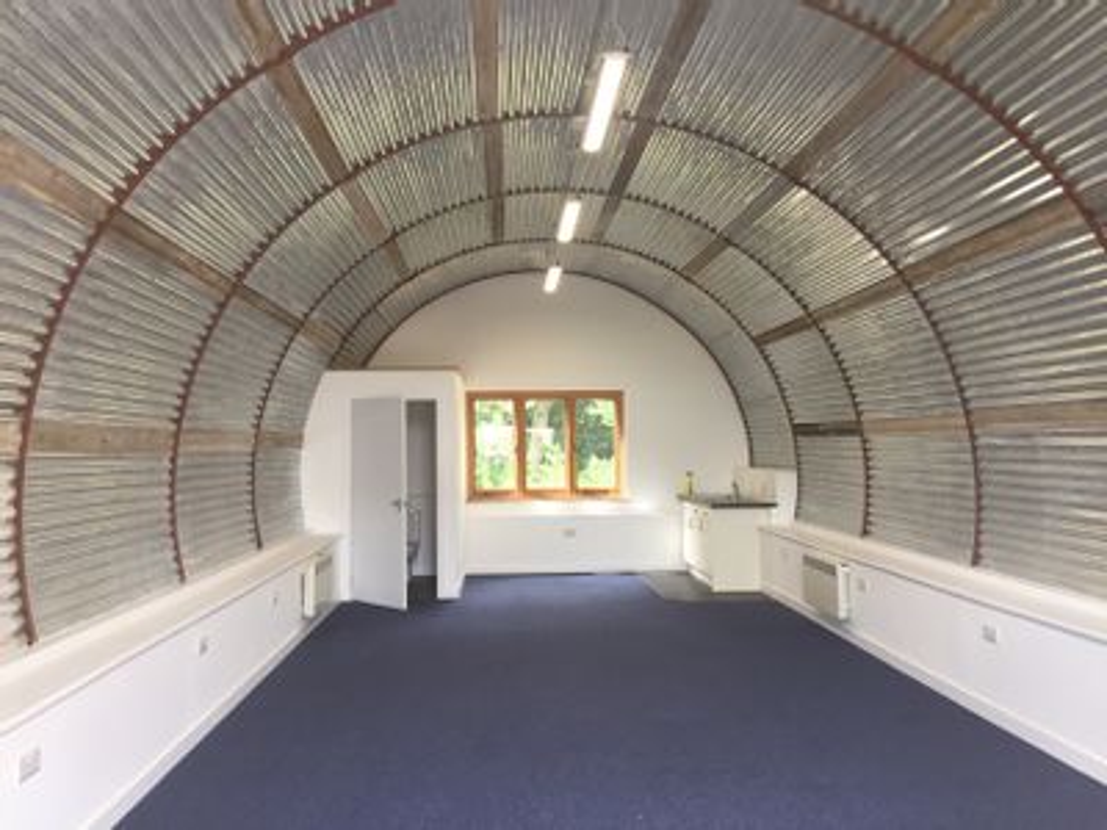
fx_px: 927
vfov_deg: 48.2
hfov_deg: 61.7
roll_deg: -0.5
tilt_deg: +2.0
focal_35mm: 29
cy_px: 415
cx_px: 554
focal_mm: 4.15
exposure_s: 1/33
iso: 32
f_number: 2.2
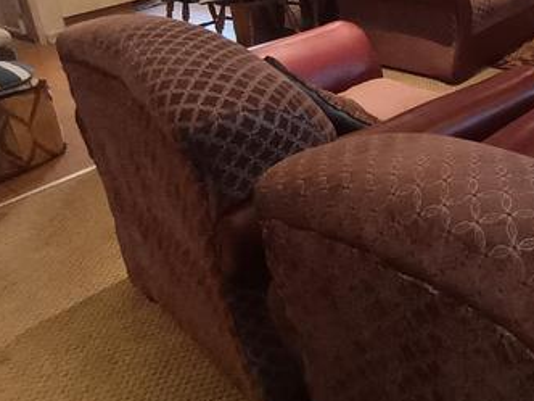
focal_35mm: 41
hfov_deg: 40.2
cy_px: 6
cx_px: 532
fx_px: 632
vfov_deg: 32.5
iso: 1135
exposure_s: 1/25
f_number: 2.2
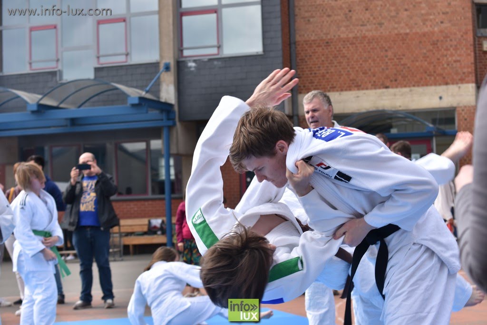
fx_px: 1015
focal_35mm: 75
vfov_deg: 18.2
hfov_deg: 27.0
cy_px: 162
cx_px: 244
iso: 100
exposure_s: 1/500
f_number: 5
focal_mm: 50
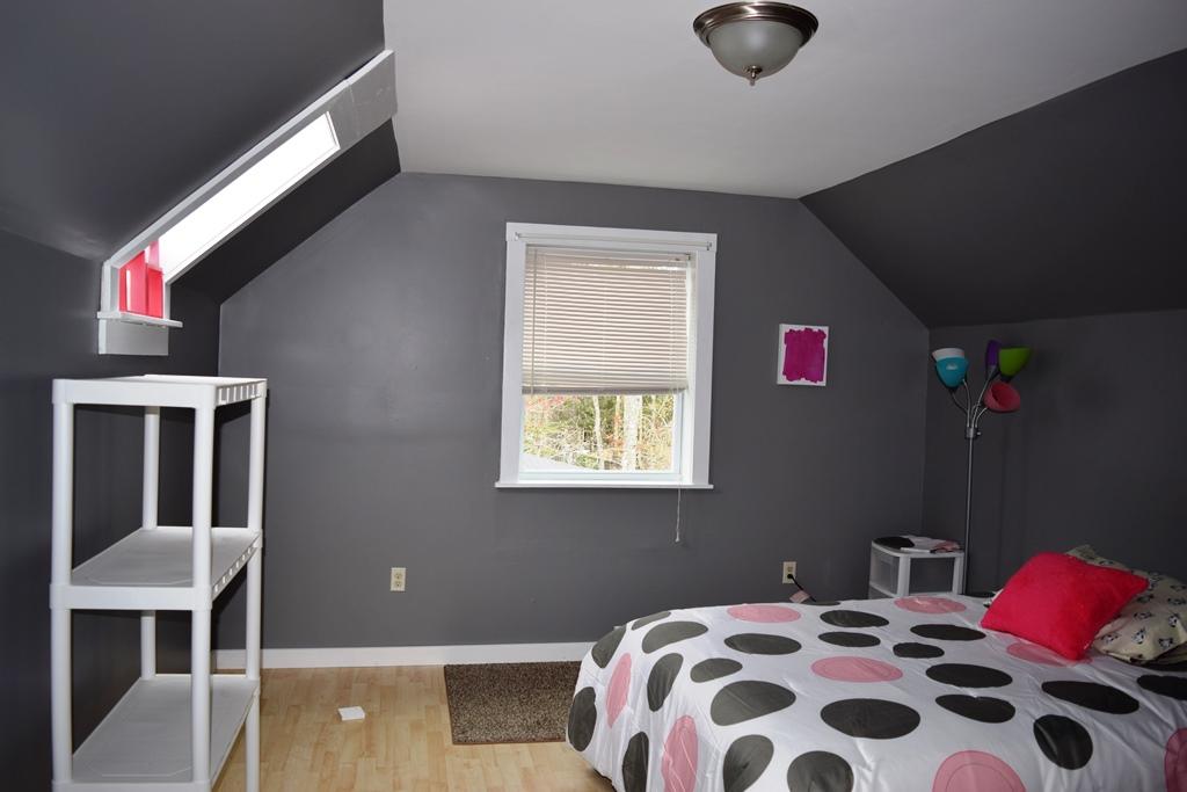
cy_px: 396
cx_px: 594
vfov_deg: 47.9
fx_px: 890
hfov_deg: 67.4
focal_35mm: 27
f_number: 3.5
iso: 100
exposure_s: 1/60
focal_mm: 18
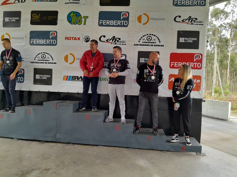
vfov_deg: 53.1
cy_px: 88
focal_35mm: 26
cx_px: 118
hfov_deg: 67.3
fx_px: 178
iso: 80
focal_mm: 3.98
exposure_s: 1/60
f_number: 1.8
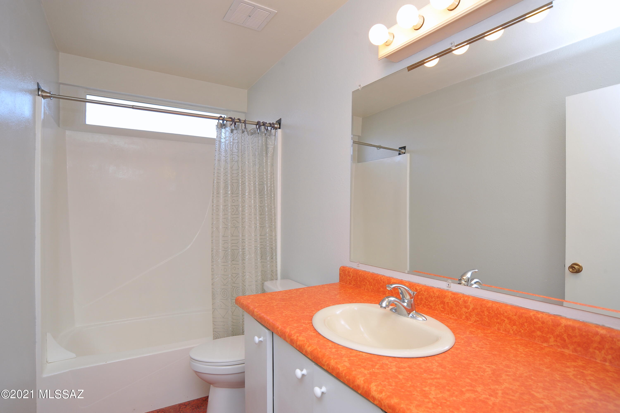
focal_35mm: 18
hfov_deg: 90.0
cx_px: 310
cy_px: 206
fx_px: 310
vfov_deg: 67.3
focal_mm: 18
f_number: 11
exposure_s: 1/50
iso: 640
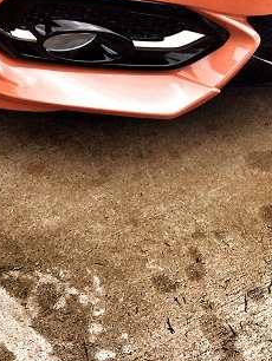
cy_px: -202
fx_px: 1004
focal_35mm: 96
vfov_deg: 17.9
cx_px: -106
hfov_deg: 14.6
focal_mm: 4.12
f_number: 2.2
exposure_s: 1/451
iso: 32
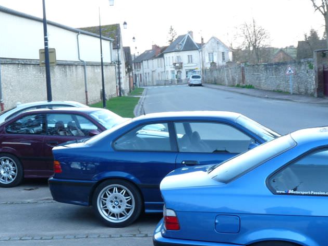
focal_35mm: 70
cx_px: 135
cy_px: 137
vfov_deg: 21.0
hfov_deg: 27.7
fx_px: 663
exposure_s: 1/30
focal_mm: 6.6
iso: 100
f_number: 4.5
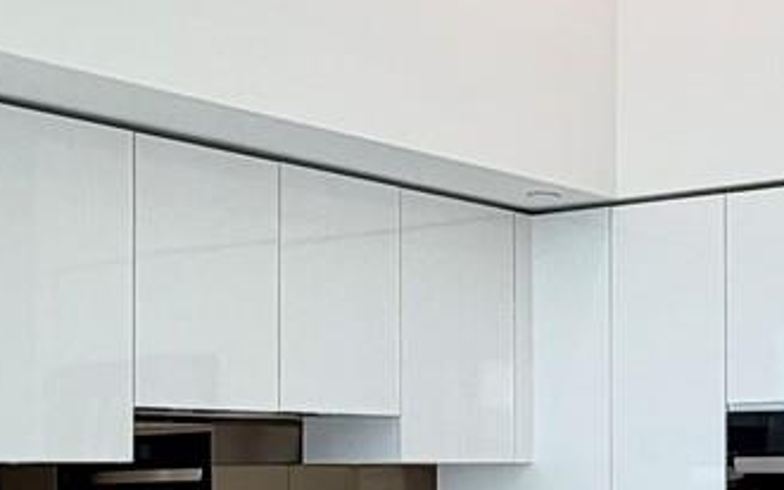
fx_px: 1538
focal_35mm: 72
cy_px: 453
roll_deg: +1.0
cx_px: 761
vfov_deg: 17.8
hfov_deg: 27.2
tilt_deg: +1.0
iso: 64
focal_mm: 2.22
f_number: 2.2
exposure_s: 1/121
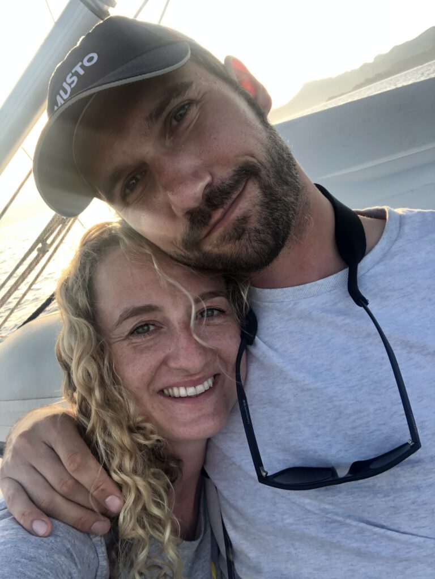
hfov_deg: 44.2
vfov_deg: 56.8
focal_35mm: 32
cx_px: 218
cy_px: 290
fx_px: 535
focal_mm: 2.87
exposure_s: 1/120
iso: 32
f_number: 2.2
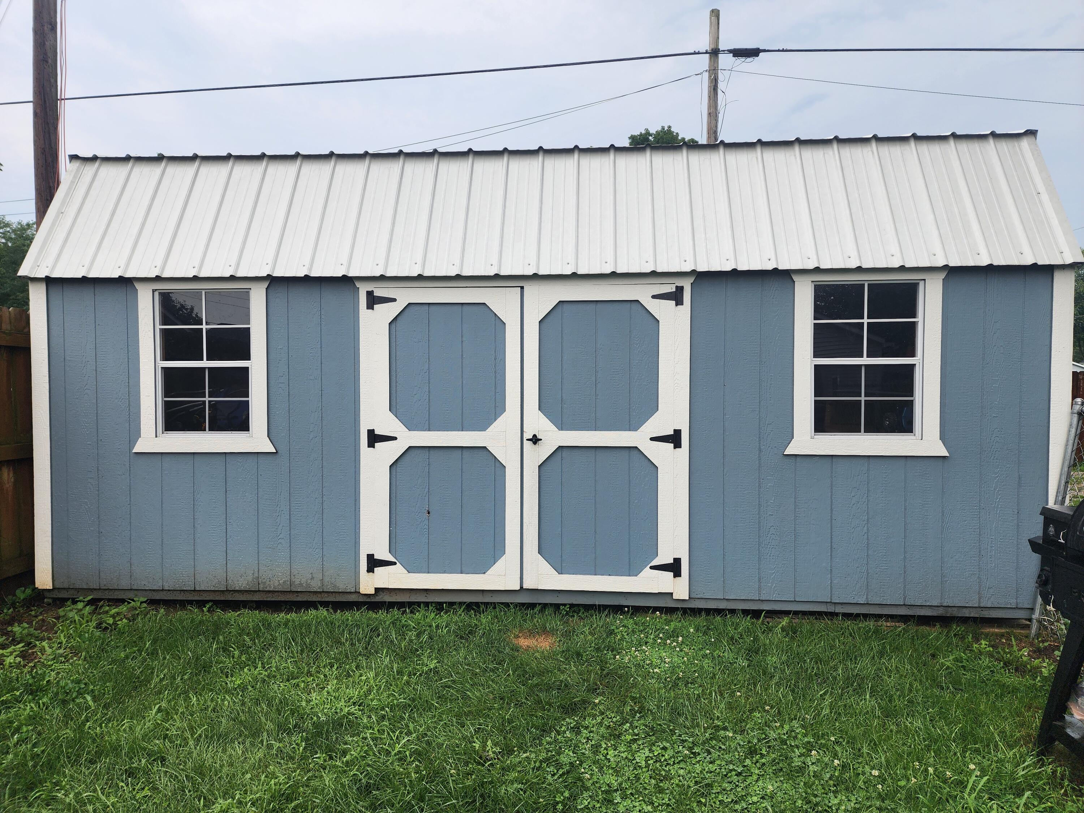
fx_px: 720
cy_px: 406
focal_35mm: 23
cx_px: 542
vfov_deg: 58.9
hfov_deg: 73.9
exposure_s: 1/569
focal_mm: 6.4
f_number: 1.8
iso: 12
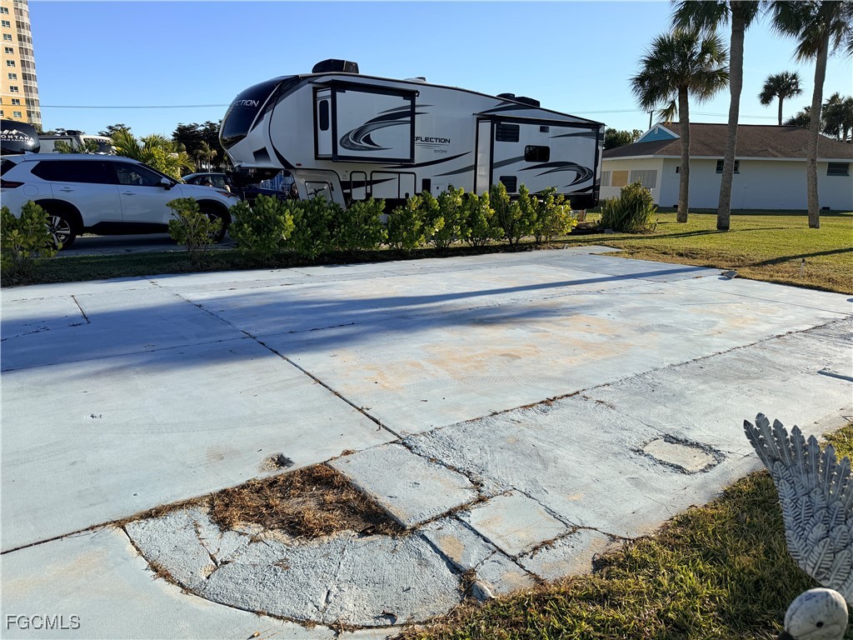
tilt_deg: -11.7
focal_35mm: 24
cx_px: 426
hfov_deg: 71.6
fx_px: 591
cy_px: 320
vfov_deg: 56.8
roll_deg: +0.2
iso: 80
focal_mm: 6.76
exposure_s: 1/5714
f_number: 1.78
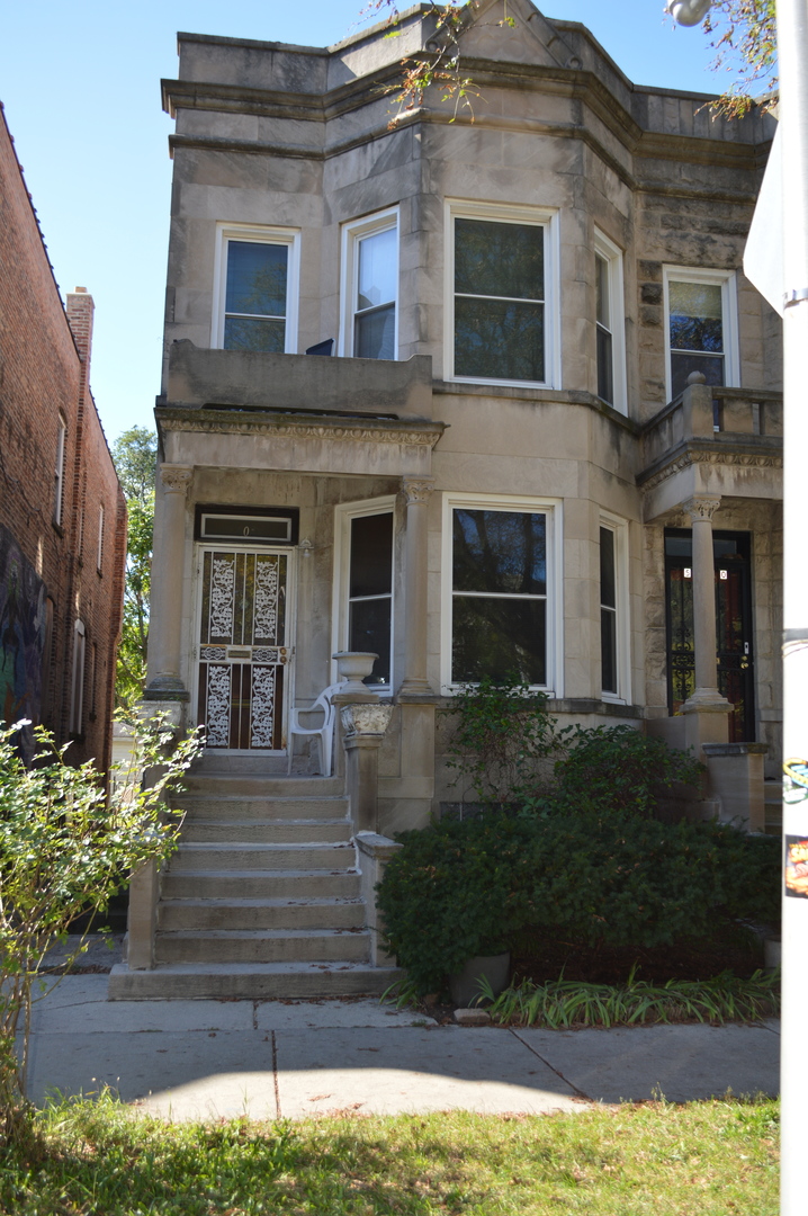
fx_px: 1113
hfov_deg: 39.9
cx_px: 404
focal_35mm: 33
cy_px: 608
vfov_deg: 57.3
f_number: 4
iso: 100
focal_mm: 22
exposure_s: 1/200
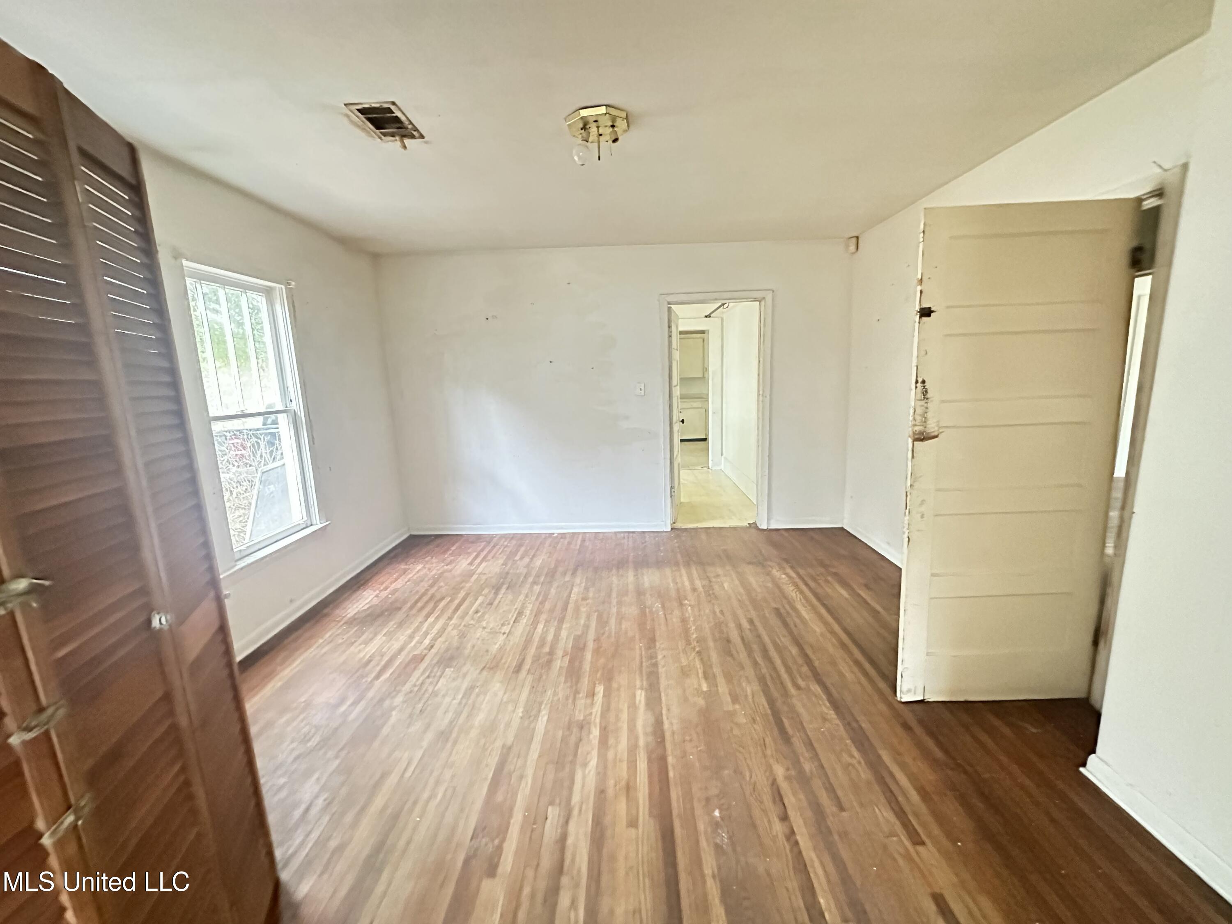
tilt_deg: -9.7
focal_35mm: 14
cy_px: 462
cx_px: 616
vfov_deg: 85.7
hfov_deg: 102.1
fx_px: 498
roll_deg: +1.1
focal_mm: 2.22
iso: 2000
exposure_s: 1/30
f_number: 2.2
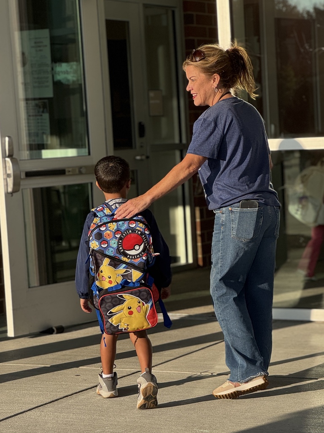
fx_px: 961
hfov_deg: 19.1
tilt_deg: -5.9
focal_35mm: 77
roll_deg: +4.0
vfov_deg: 25.3
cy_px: 216
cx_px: 162
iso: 25
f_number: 2.8
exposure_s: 1/430
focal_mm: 9
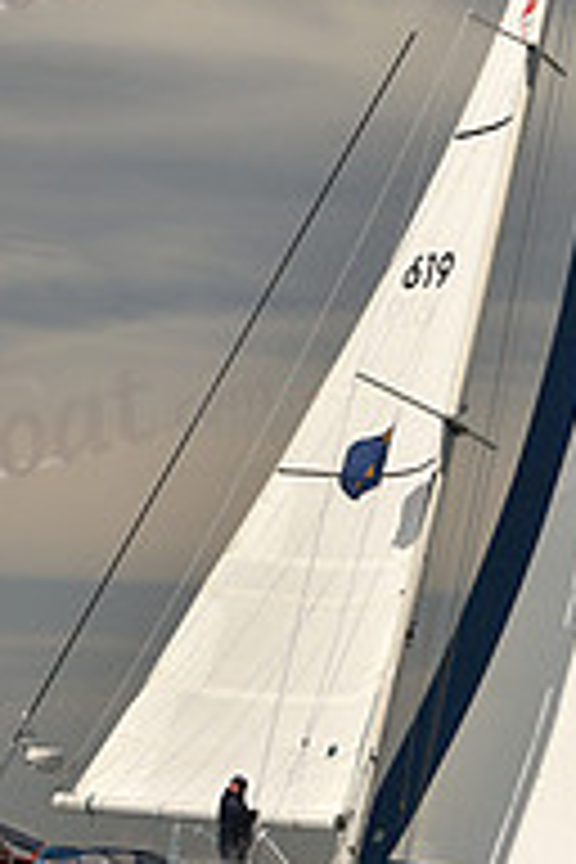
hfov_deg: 6.5
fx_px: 5088
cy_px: 162
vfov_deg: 9.7
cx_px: 506
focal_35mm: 212
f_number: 8
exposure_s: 1/640
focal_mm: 70
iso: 250
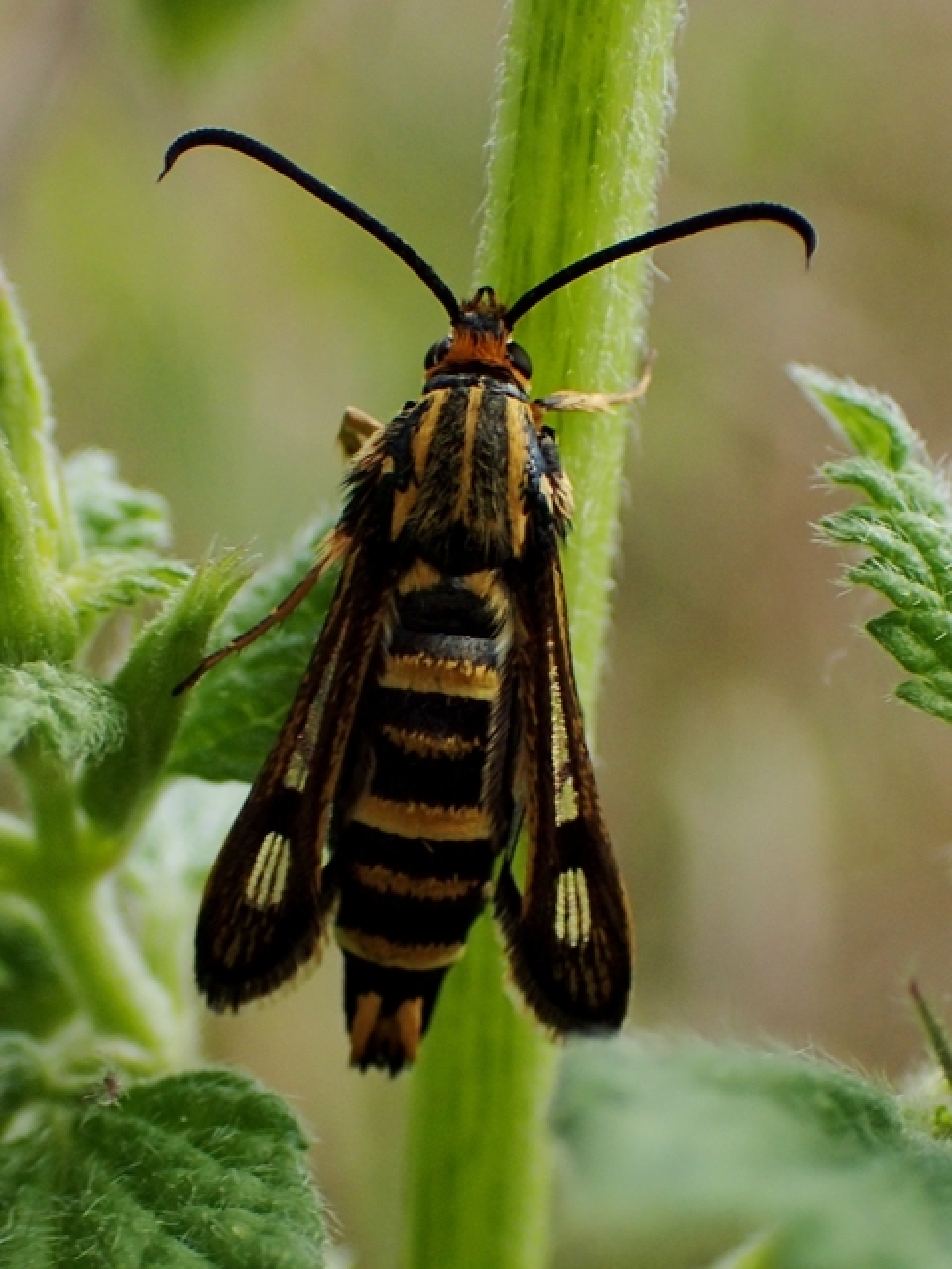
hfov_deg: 24.0
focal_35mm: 61
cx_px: 476
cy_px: 634
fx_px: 2237
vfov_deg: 31.7
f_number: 10
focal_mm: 11.01
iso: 100
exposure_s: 1/60
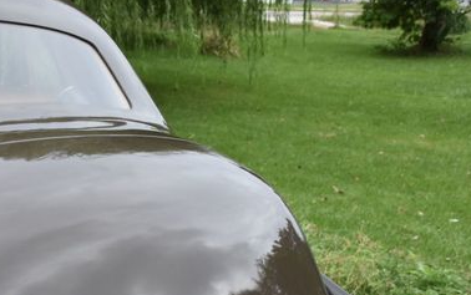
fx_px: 898
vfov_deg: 18.4
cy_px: 261
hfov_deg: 28.7
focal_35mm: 70
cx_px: 87
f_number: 8
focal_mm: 27
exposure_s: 1/500
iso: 640
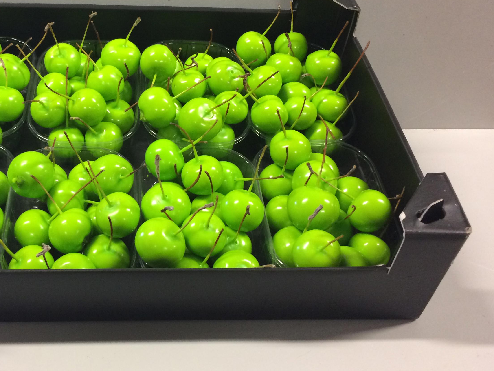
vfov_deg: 33.5
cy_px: 147
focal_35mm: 43
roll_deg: -1.6
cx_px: 143
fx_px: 614
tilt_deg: -30.6
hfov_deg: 42.9
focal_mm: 4.15
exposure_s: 1/33
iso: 250
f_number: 2.2
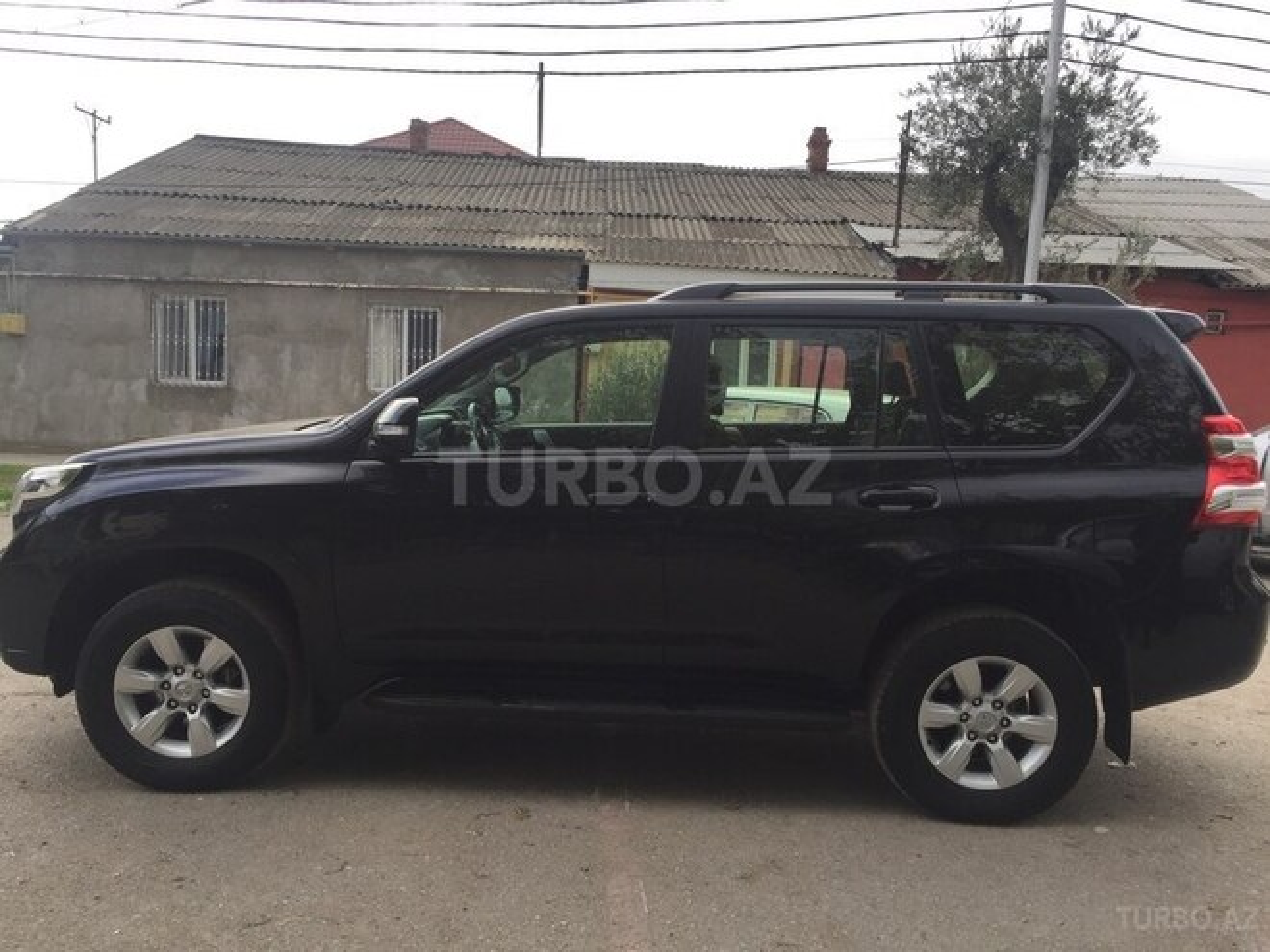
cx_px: 635
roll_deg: -3.0
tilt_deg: -5.0
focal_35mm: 29
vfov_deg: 48.2
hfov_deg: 61.7
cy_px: 476
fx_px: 1064
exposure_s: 1/549
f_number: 2.2
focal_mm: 4.15
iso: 32
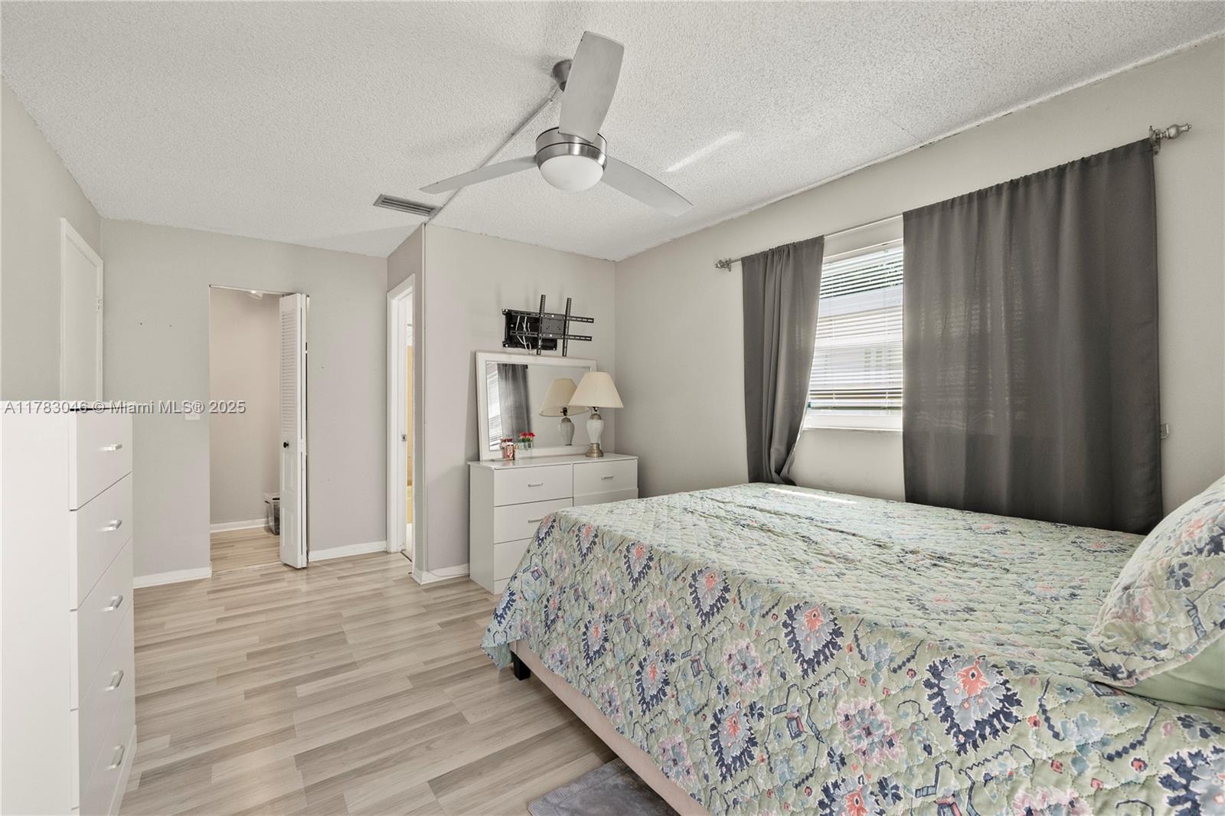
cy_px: 408
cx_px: 612
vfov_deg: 77.3
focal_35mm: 15
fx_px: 510
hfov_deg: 100.4
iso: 800
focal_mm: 10
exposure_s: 1/2
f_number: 6.3
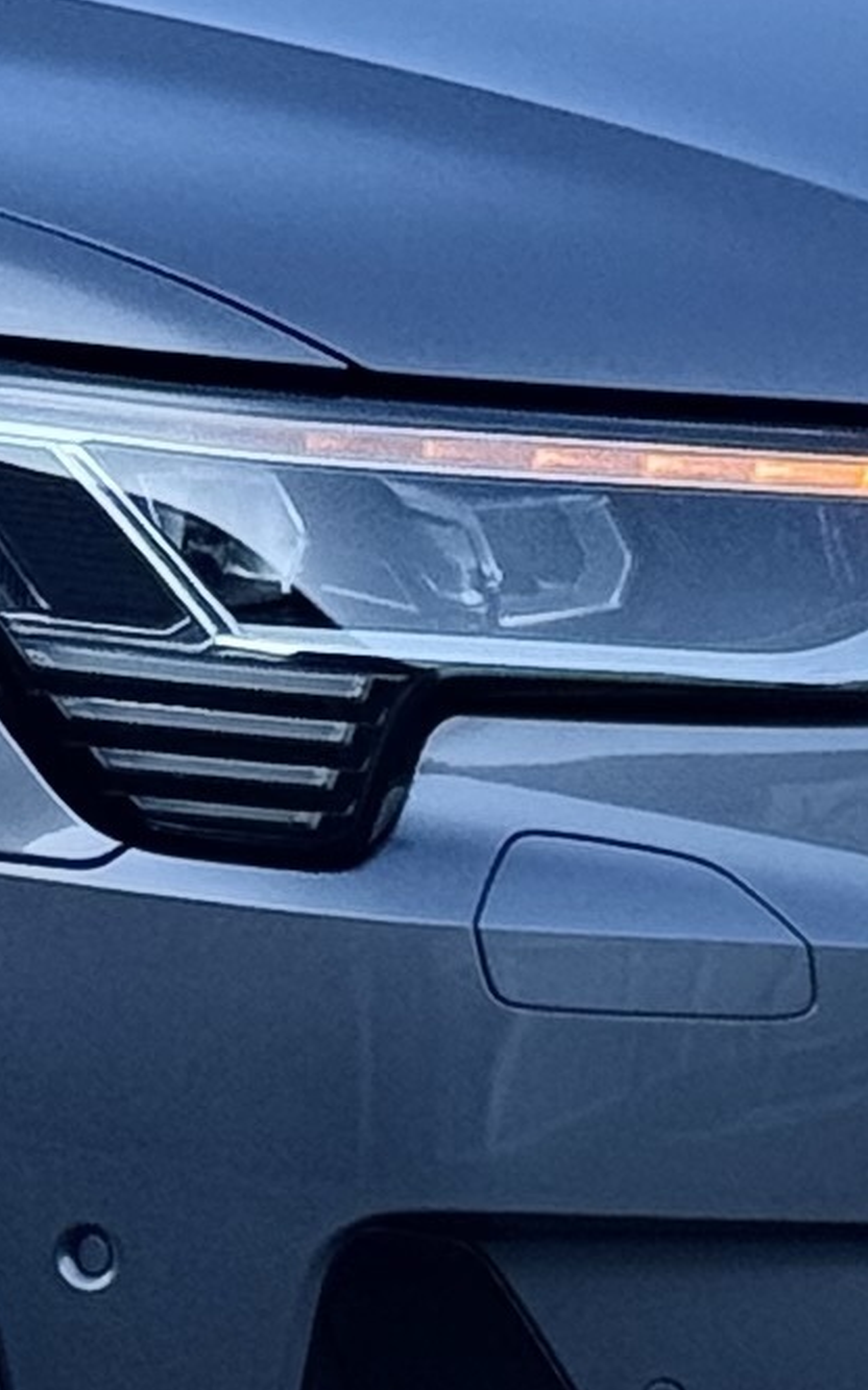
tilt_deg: -4.9
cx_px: -1348
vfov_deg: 6.8
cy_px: 104
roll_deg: +2.3
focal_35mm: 308
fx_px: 11663
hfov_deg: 4.2
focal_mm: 6.76
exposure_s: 1/2110
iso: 64
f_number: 1.78
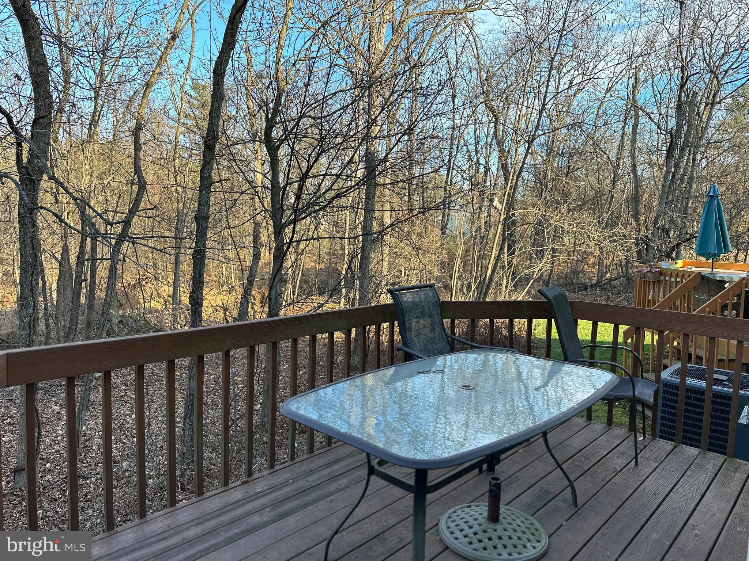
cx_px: 374
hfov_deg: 71.6
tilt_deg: -4.9
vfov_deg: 56.8
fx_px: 519
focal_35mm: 24
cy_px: 280
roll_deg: -1.0
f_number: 1.78
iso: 80
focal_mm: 6.86
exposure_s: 1/508
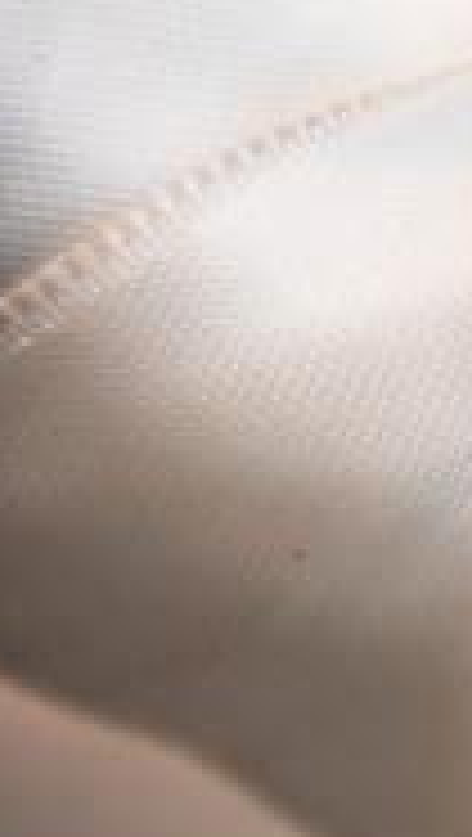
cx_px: 1254
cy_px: 47
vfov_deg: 10.9
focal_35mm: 196
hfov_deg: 5.9
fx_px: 4349
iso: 100
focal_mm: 60
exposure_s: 1/160
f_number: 5.6
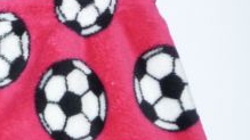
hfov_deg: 7.3
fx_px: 1948
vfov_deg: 4.1
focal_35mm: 294
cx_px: -13
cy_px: 166
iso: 500
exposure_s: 1/50
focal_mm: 20.8
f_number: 5.8
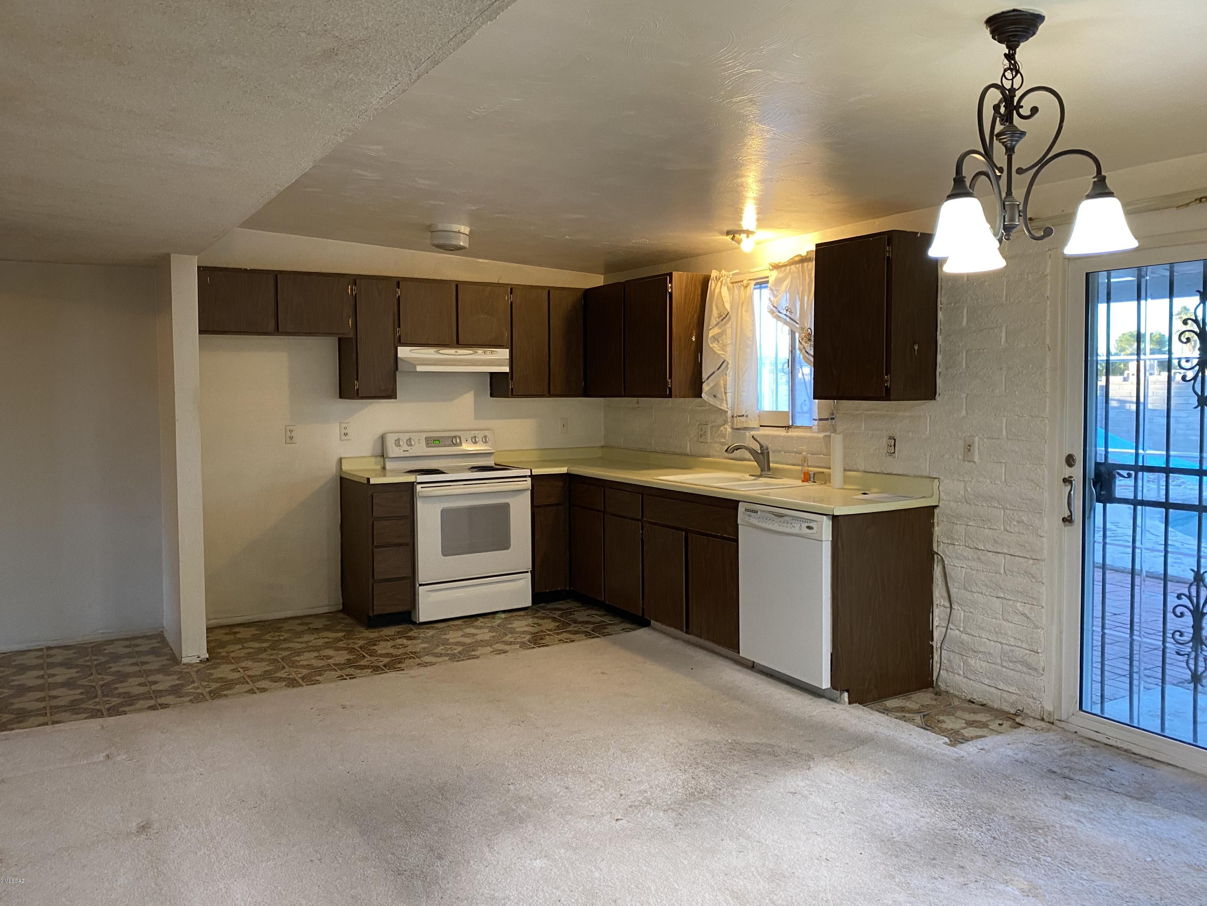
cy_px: 440
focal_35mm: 27
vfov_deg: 51.4
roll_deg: +0.2
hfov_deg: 65.3
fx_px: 941
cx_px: 612
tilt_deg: -4.5
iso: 160
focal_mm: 4.25
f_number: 1.8
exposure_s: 1/60
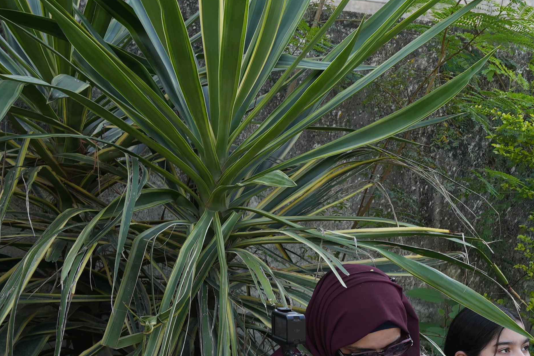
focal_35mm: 143
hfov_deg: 12.9
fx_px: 2121
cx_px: 994
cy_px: 450
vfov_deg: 9.4
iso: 100
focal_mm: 38
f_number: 5
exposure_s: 1/100
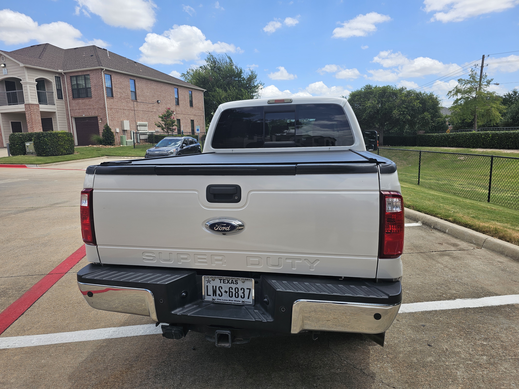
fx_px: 345
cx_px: 260
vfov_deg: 58.9
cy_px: 194
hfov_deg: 73.9
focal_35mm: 23
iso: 10
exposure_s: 1/645
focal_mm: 6.3
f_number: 1.7
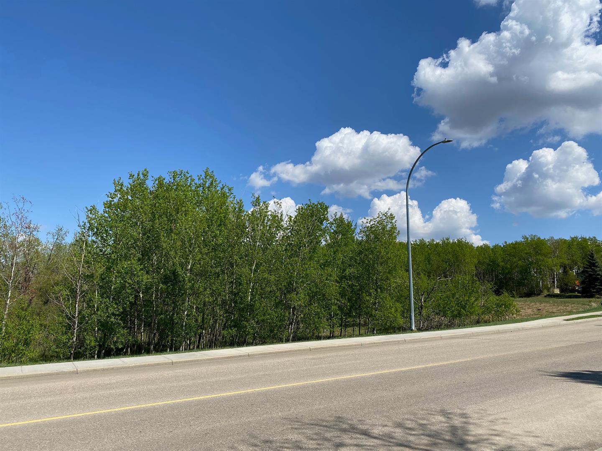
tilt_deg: +9.7
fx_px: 452
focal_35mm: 26
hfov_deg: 67.3
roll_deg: -1.7
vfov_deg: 53.1
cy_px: 226
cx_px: 301
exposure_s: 1/3984
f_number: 1.8
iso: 32
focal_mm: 4.25
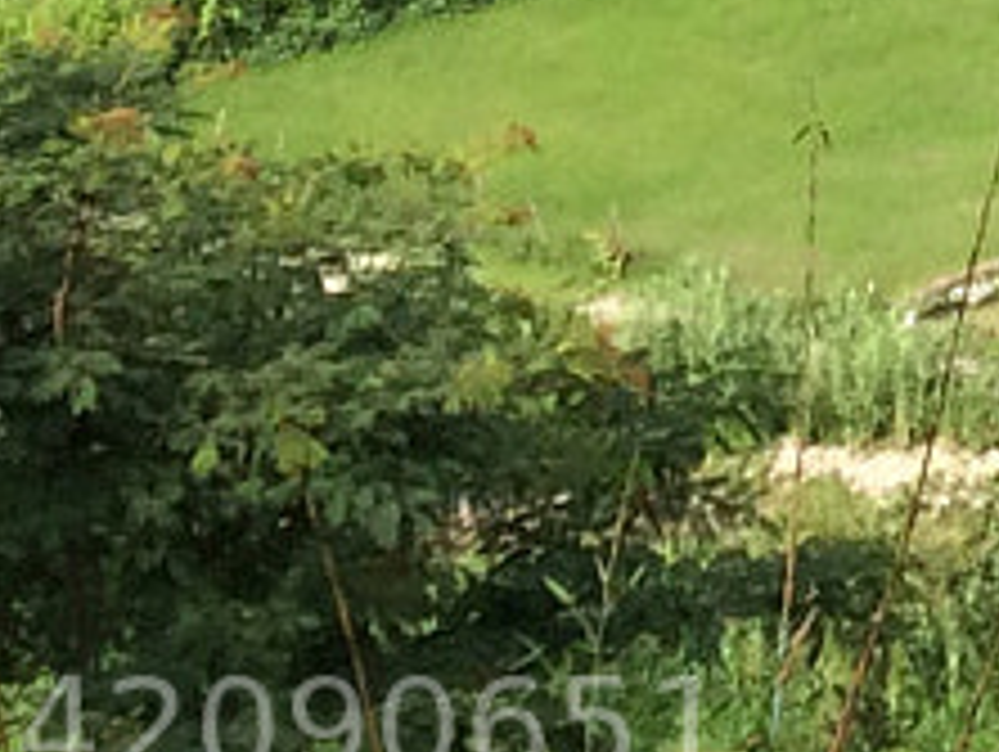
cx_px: 1971
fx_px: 6038
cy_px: -1621
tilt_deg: -2.0
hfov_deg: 8.9
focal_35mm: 209
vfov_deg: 6.4
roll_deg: -0.7
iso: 32
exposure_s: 1/838
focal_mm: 4.15
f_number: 2.2
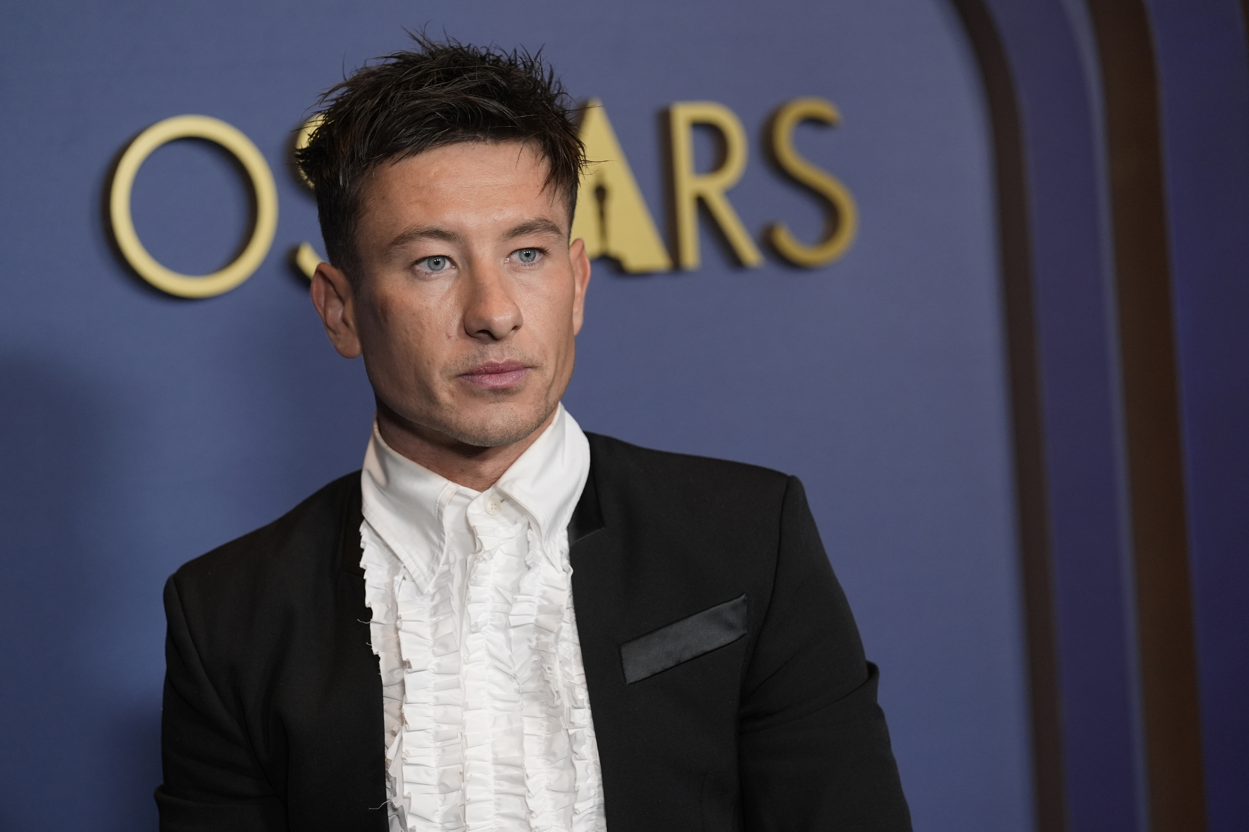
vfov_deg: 10.2
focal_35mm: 134
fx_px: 4649
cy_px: 415
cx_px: 627
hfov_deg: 15.3
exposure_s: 1/320
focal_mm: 133
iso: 1600
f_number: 4
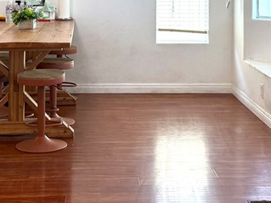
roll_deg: -0.4
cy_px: -12
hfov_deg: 25.3
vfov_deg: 18.5
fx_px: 603
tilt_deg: -2.0
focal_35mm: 77
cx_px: 120
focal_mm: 6.76
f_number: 1.78
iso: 200
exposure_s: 1/204
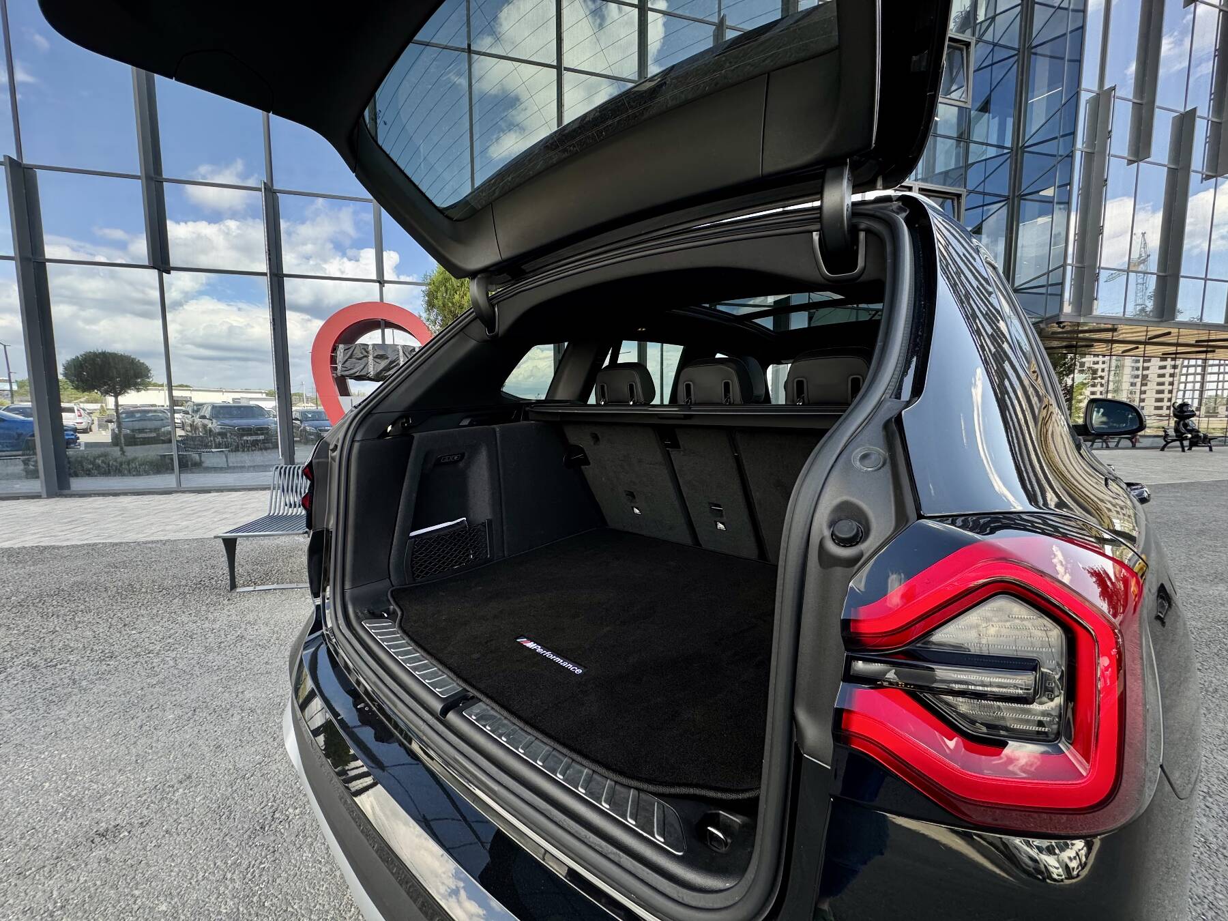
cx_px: 614
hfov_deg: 102.1
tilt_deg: -4.6
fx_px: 497
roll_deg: +0.5
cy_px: 460
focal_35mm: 14
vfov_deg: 85.7
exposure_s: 1/99
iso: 100
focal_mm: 2.22
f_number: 2.2
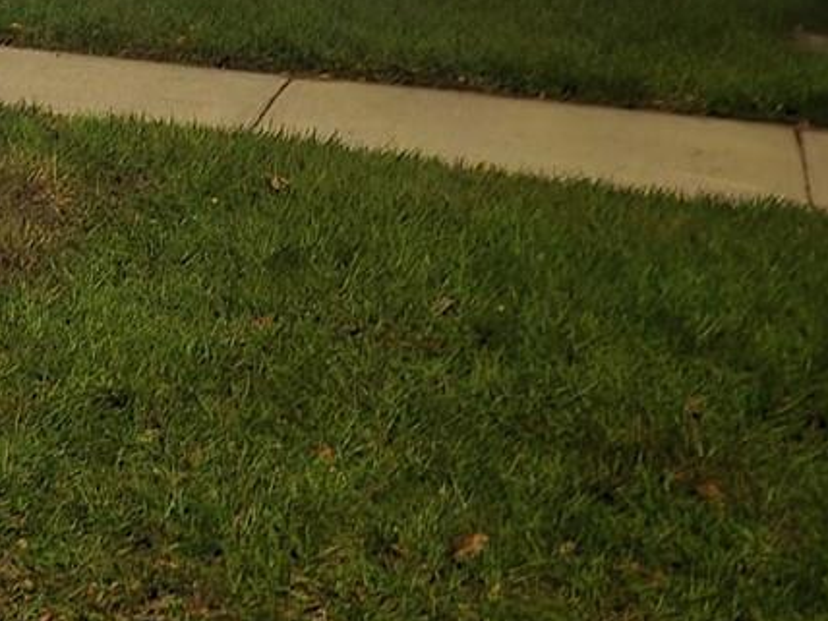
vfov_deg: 15.9
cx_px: -377
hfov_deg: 20.0
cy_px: -286
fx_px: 2057
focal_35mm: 86
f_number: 1.7
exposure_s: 1/15
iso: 2500
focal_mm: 6.3
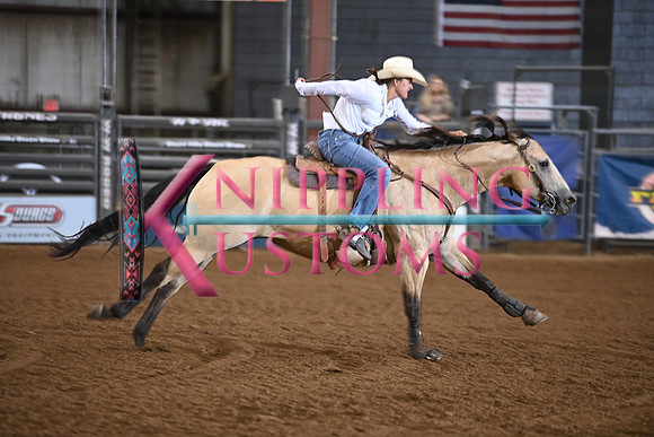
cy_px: 218
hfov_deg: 11.7
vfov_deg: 7.9
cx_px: 327
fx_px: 3180
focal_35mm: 175
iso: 1600
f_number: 2.8
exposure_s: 1/250
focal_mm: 175
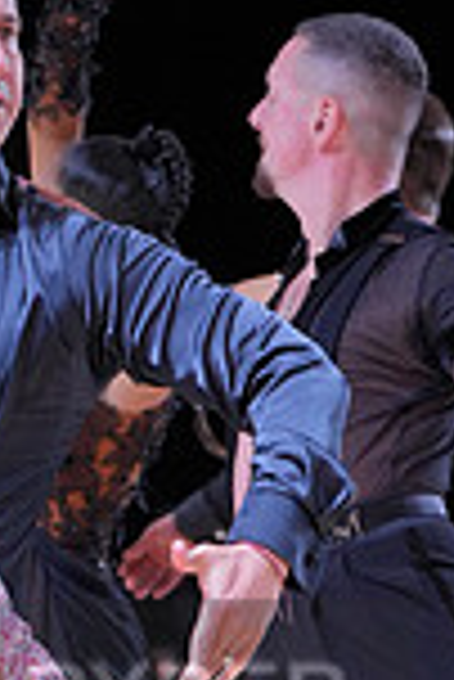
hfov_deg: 3.7
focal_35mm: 376
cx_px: -200
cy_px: 752
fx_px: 7096
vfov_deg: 5.5
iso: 2000
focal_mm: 98
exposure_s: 1/400
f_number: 5.6
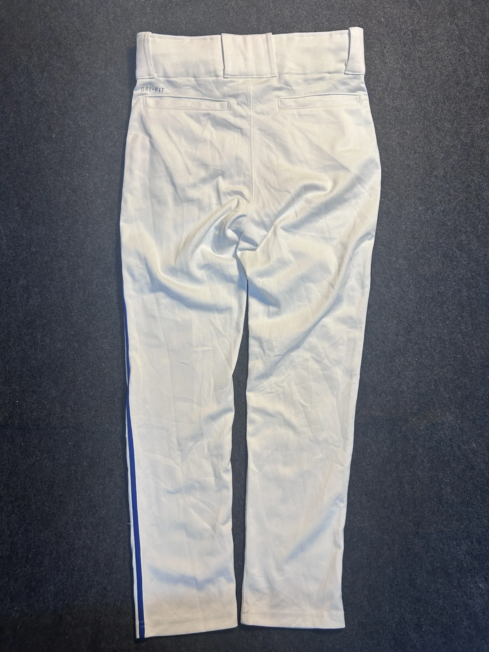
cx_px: 244
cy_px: 326
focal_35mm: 26
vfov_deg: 67.3
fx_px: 490
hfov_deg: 53.1
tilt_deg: -59.9
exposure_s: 1/100
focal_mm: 5.7
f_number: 1.5
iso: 125
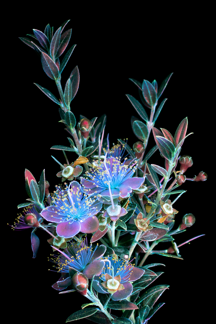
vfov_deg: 27.0
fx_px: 675
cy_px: 162
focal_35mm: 75
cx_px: 108
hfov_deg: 18.2
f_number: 10
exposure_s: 20
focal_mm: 50
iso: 400
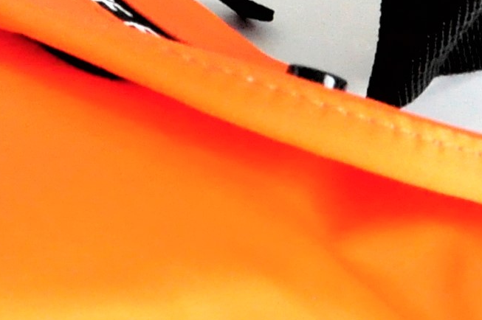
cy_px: -261
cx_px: -117
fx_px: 4213
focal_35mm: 315
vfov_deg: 4.3
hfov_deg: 6.5
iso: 1800
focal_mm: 32
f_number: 8
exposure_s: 1/90
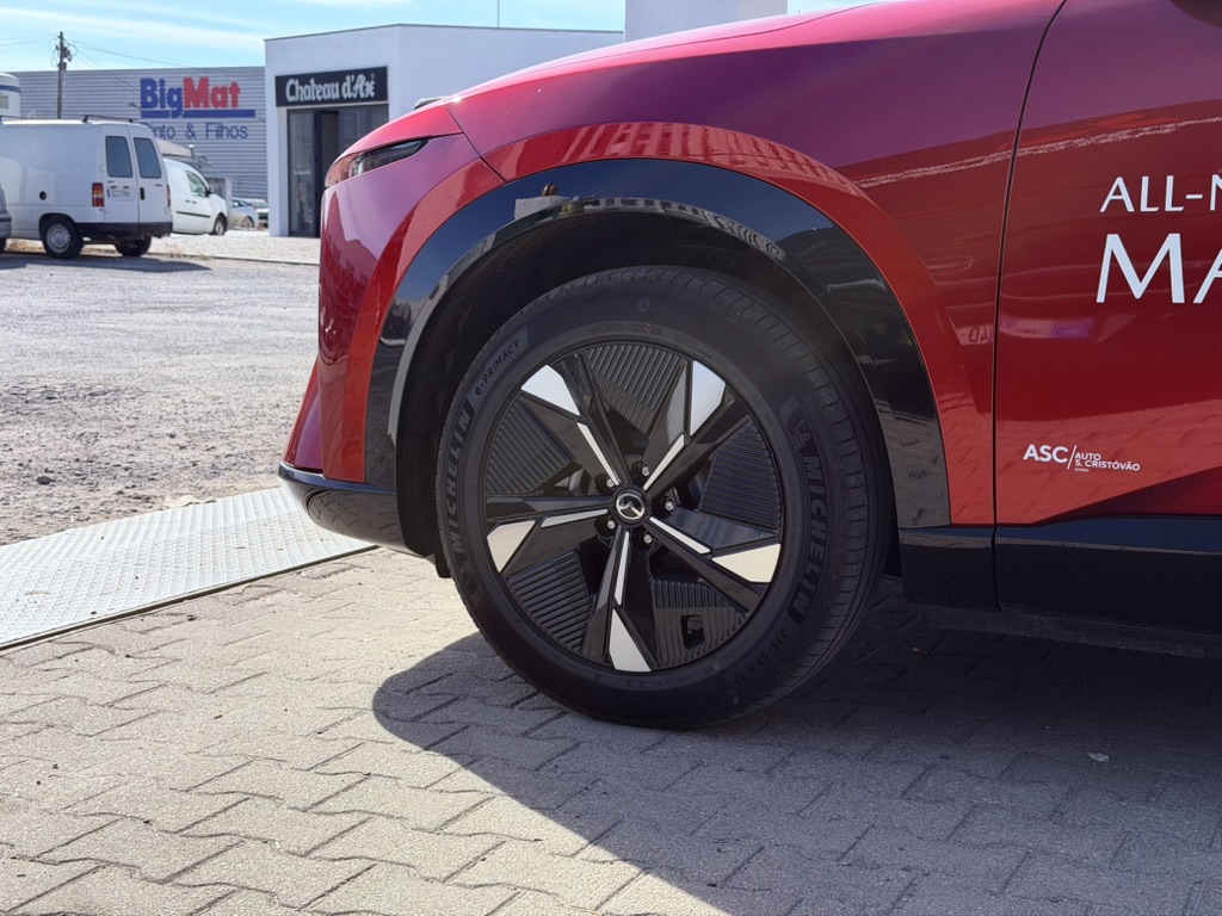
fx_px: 1694
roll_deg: -1.1
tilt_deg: -8.3
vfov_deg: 30.3
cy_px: 458
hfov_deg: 39.7
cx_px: 611
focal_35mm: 48
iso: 80
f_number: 1.78
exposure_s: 1/2667
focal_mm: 6.76
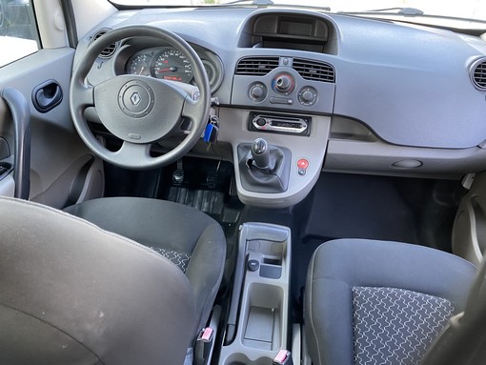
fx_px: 365
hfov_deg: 67.3
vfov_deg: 53.1
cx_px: 243
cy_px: 182
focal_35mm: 26
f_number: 1.8
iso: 160
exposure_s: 1/60
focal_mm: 4.25
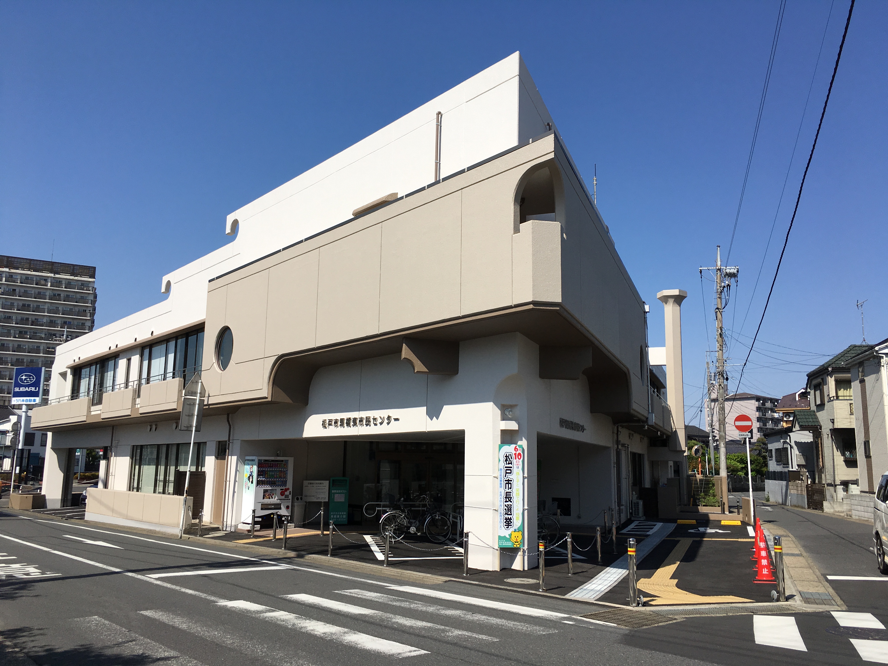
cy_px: 333
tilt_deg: +10.1
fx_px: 744
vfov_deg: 48.2
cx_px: 444
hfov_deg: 61.7
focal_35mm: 29
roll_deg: -1.8
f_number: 2.2
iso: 25
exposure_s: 1/3077
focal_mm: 4.15
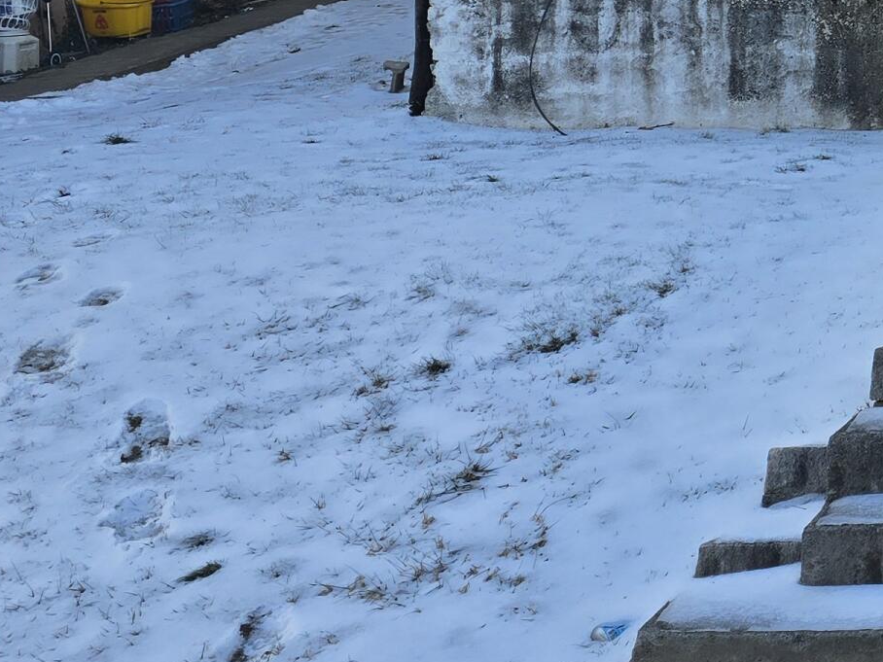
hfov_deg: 22.2
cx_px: 1232
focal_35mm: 76
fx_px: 1939
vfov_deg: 18.4
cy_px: -127
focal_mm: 6.3
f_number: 1.7
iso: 12
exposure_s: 1/265
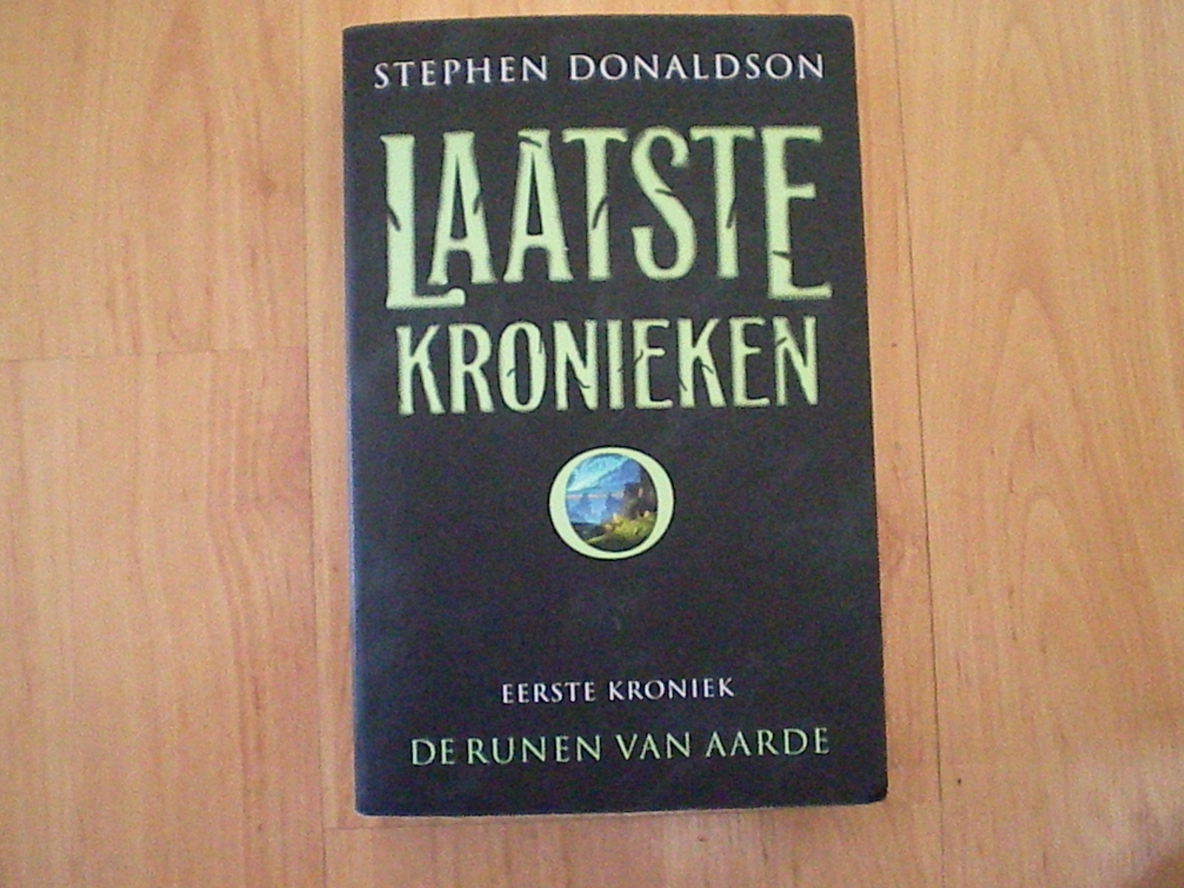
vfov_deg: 37.7
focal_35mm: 38
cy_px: 444
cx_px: 592
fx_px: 1300
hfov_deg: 49.0
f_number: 3.1
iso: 2016
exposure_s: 1/50
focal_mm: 6.3
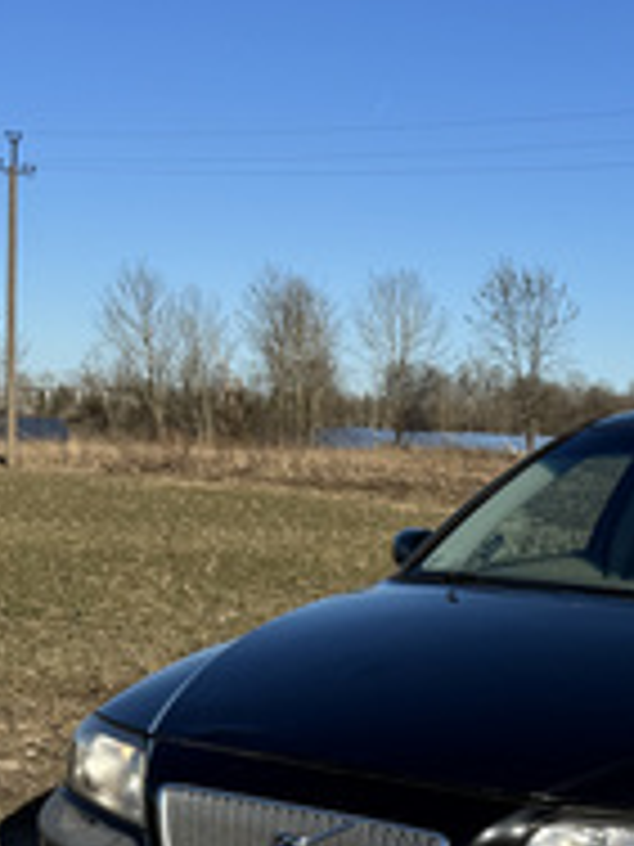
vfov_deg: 28.2
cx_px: 708
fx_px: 1563
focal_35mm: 64
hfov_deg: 21.7
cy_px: 868
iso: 80
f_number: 1.78
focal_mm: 6.76
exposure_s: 1/4310
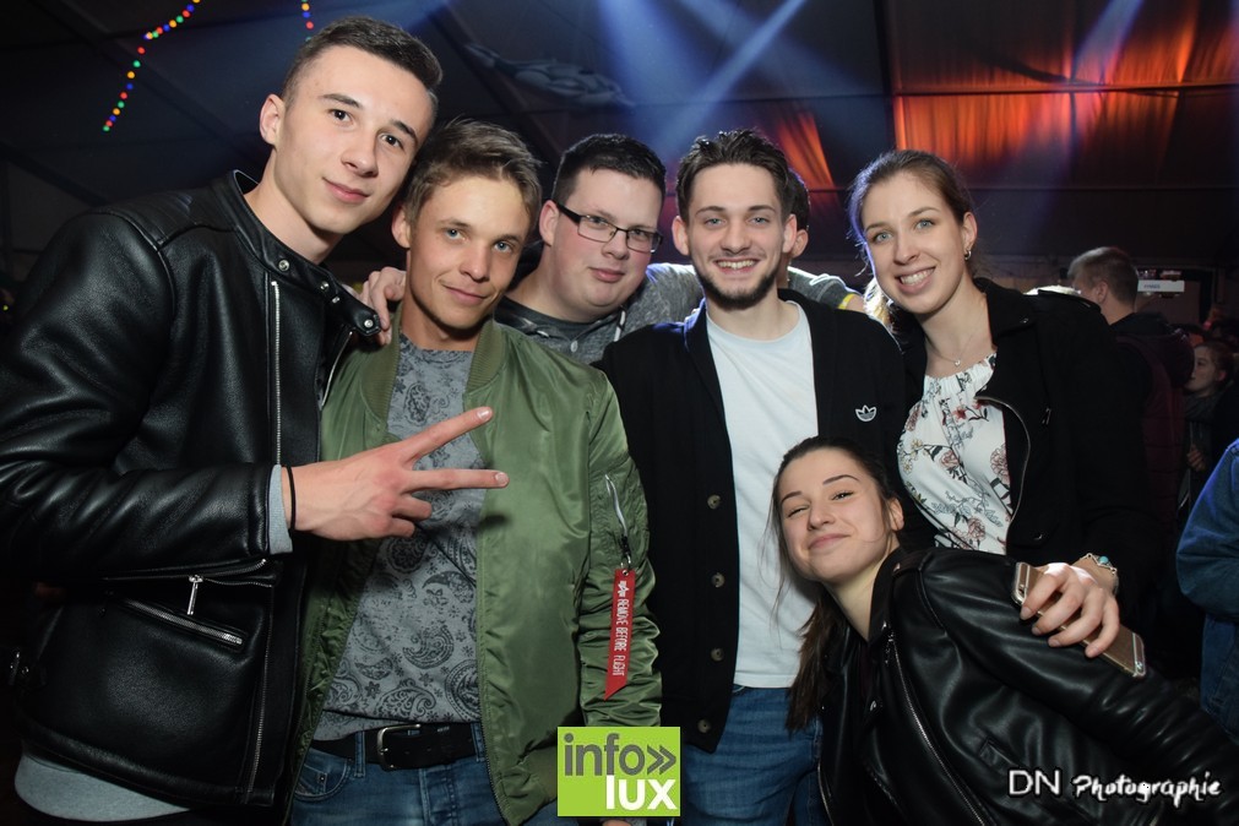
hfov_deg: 67.4
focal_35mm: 27
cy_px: 413
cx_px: 620
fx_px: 929
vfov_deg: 47.9
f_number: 3.5
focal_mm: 18
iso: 1600
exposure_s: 1/60
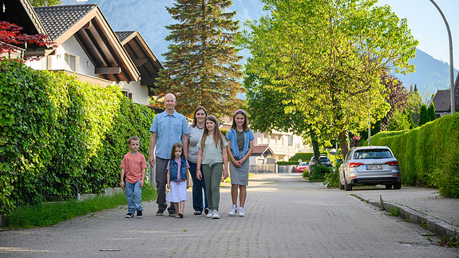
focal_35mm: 96
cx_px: 229
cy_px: 108
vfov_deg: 12.6
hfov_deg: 22.2
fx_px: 1168
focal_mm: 90
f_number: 5.6
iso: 400
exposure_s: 1/800
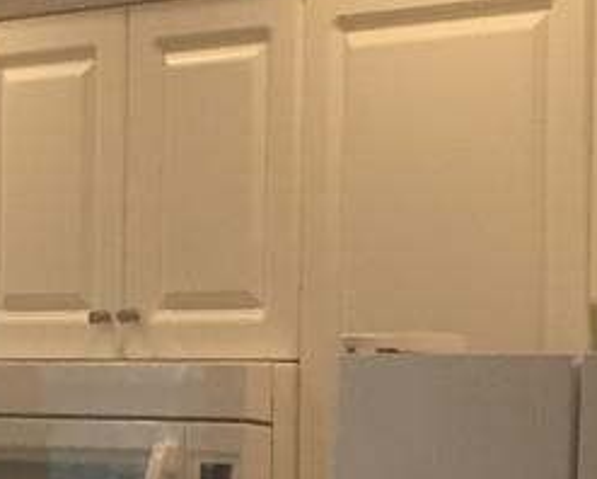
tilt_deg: -2.2
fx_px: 3236
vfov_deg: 8.4
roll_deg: -1.2
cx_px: 46
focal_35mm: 183
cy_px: 542
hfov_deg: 10.5
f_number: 2.2
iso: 80
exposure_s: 1/30
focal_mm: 4.15
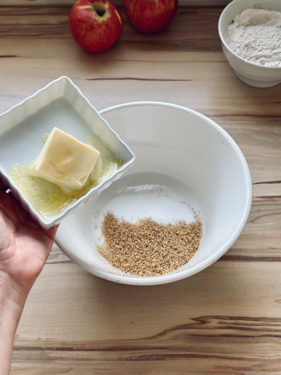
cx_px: 140
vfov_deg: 39.7
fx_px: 520
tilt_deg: -60.1
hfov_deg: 30.3
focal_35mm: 48
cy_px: 188
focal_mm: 6.86
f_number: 1.78
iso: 100
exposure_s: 1/171
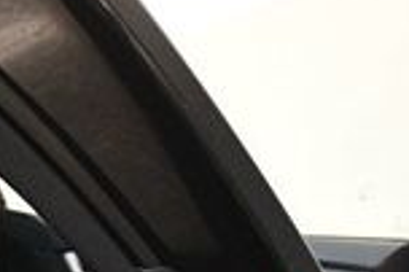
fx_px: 1430
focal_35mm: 126
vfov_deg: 10.8
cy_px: 13
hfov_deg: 14.7
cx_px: -266
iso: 3200
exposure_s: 1/80
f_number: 3.5
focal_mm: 20
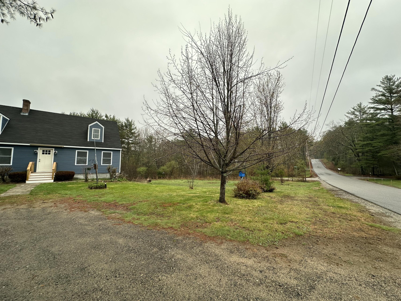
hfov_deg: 102.1
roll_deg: +0.0
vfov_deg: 85.7
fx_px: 162
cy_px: 150
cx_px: 200
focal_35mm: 14
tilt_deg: +3.9
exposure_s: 1/138
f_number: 2.2
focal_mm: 2.22
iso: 40
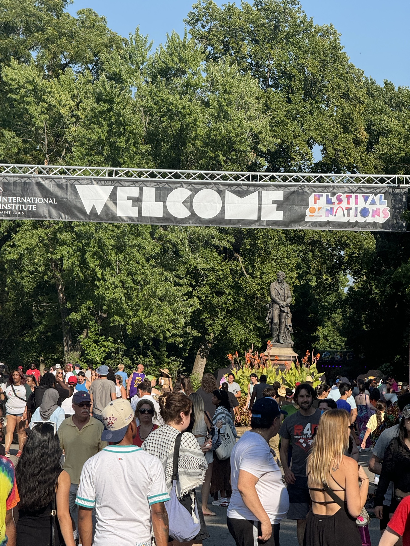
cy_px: 273
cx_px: 205
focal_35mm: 120
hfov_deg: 12.3
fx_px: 1895
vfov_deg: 16.4
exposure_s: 1/938
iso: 50
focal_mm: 15.66
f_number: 2.8
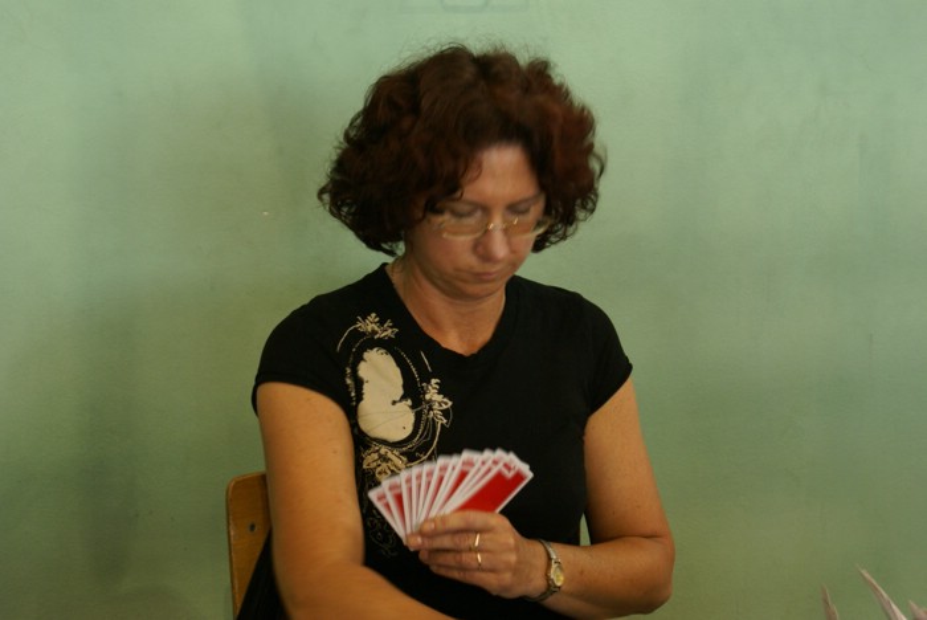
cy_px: 310
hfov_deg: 27.0
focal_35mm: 75
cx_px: 464
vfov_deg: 18.2
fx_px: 1933
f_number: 5.6
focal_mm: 50
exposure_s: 1/20
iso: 400
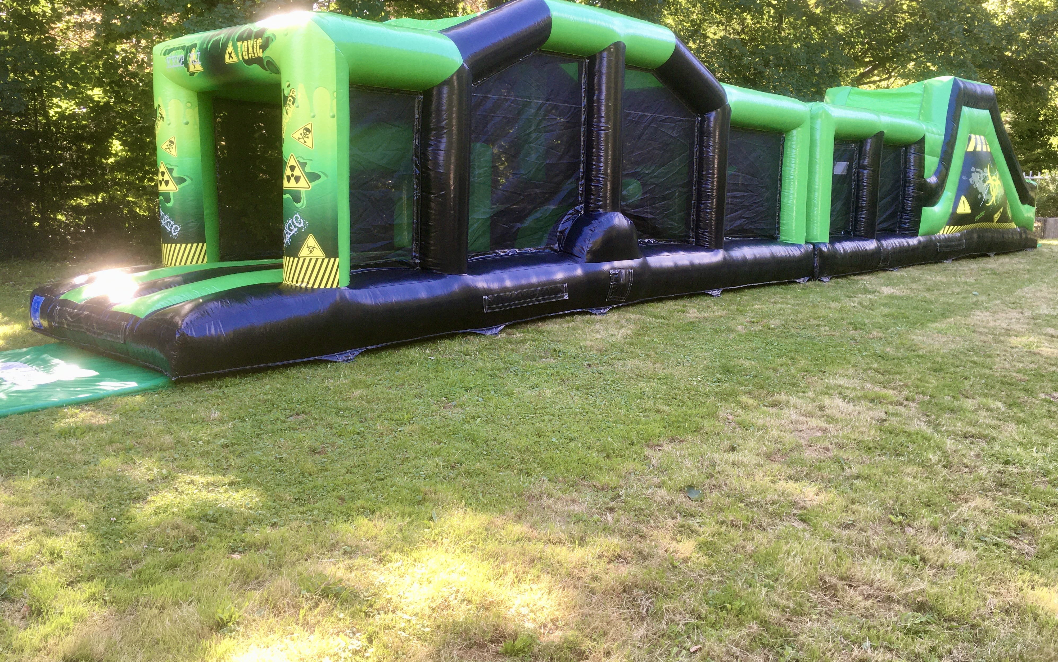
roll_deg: -0.8
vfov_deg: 40.4
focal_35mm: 31
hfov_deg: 61.2
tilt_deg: -6.4
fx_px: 894
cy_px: 266
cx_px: 526
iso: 32
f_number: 2.2
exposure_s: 1/100
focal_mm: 4.15
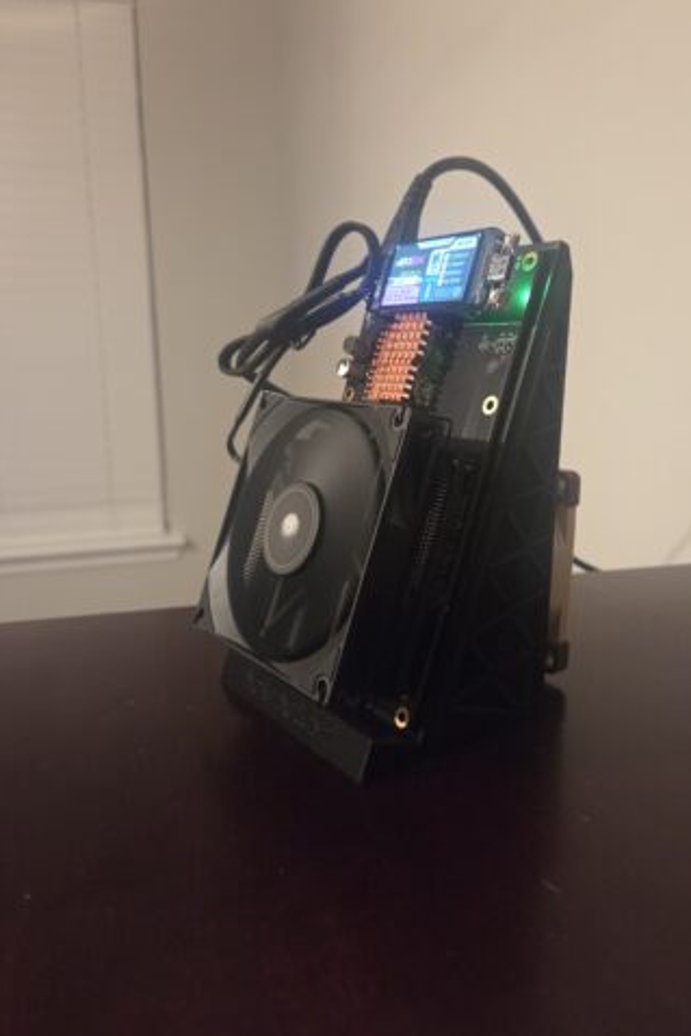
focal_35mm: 25
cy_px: 498
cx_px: 402
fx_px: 719
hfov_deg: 51.1
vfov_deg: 71.5
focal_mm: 5.4
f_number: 1.8
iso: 1250
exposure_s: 1/60
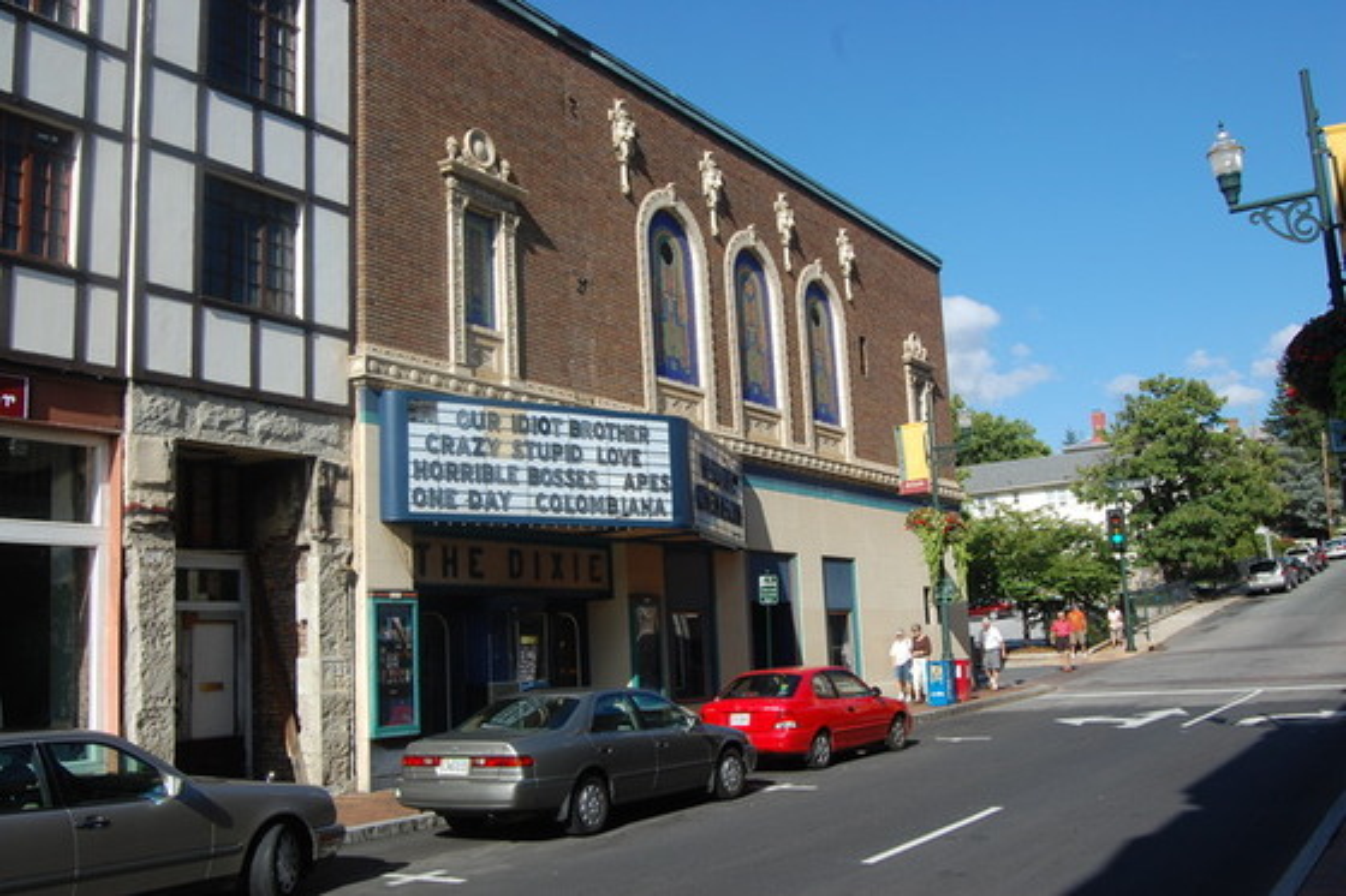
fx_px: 1233
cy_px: 448
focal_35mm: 33
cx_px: 673
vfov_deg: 39.9
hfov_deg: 57.2
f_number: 9
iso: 200
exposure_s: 1/320
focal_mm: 22
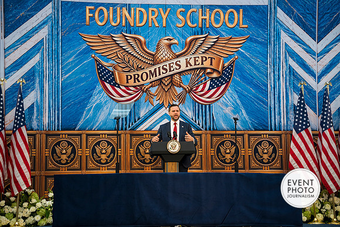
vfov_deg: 18.7
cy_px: 114
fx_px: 690
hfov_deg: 27.7
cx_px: 170
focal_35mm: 73
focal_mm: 73
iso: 220
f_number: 2.8
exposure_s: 1/250
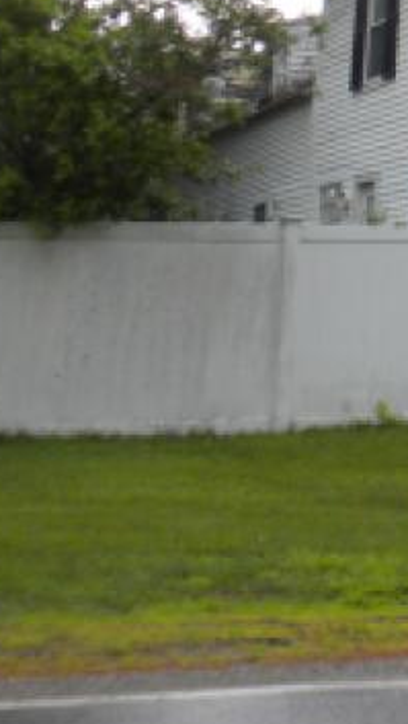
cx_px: 921
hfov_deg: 9.4
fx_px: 2246
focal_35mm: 117
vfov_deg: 17.9
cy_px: 1
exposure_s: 1/55
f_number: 3.5
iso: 100
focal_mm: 6.6
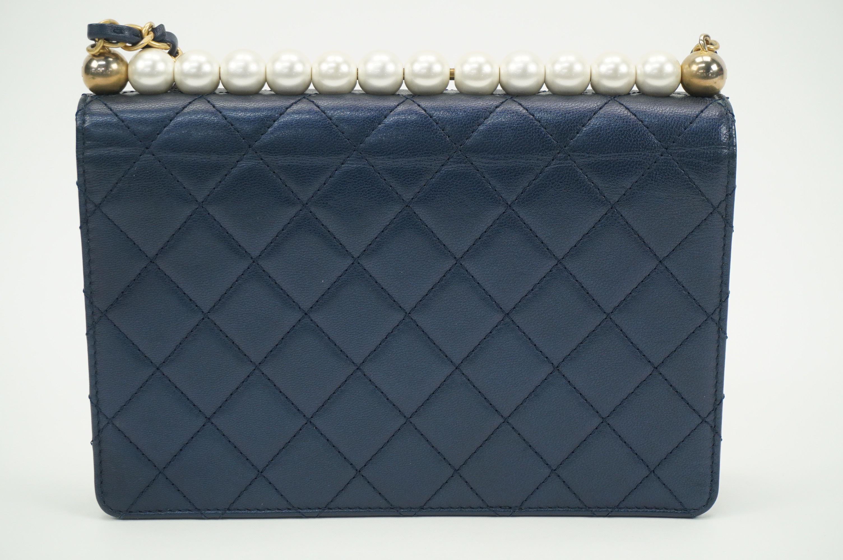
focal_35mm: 70
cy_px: 280
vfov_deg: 19.3
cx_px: 422
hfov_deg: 28.7
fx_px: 1649
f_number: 5.6
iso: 1000
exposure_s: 1/80
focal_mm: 47
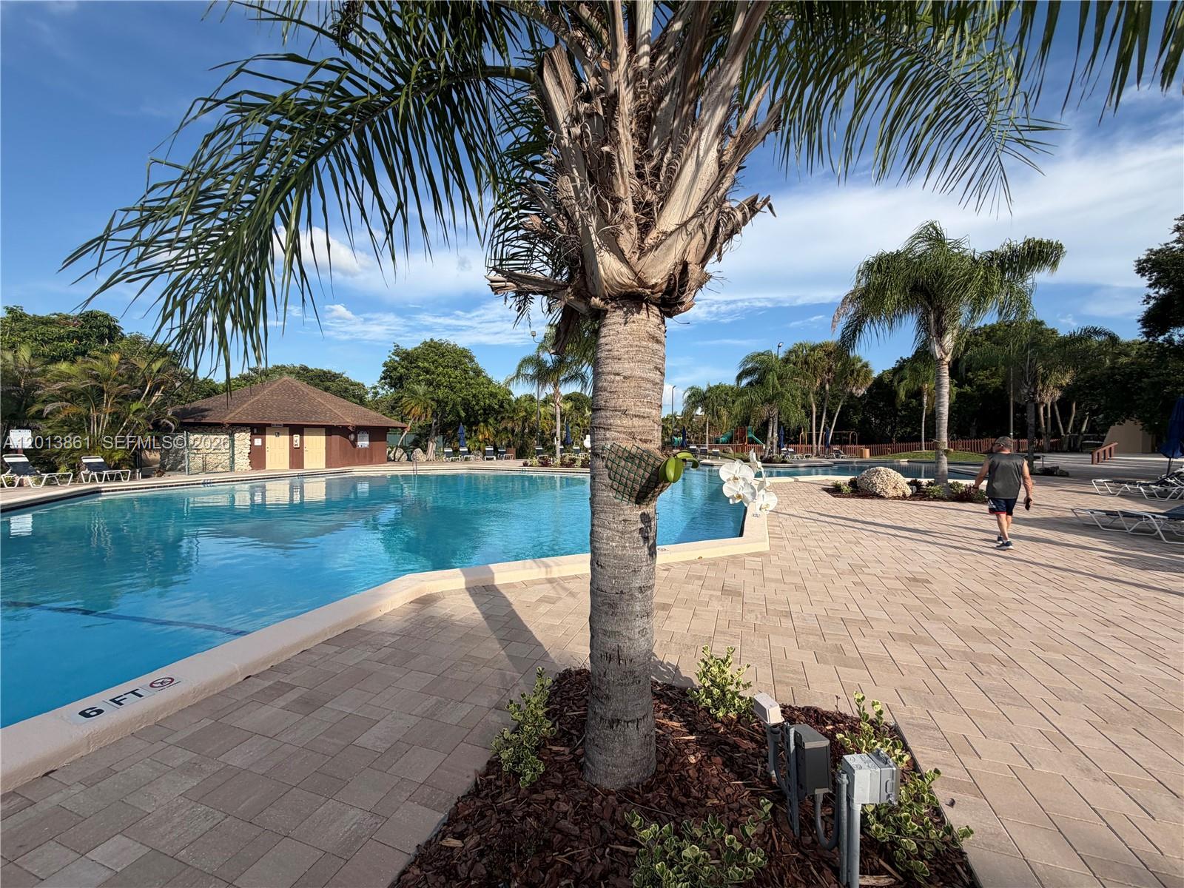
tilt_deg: -0.2
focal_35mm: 14
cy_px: 444
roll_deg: -0.5
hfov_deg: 102.1
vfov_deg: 85.7
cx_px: 592
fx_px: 479
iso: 20
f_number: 2.2
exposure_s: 1/799
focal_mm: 2.22
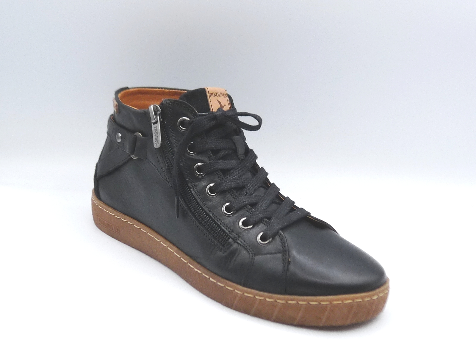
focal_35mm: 48
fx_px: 660
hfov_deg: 39.7
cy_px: 178
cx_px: 238
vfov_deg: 30.3
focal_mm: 4.8
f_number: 4
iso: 100
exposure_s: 1/200
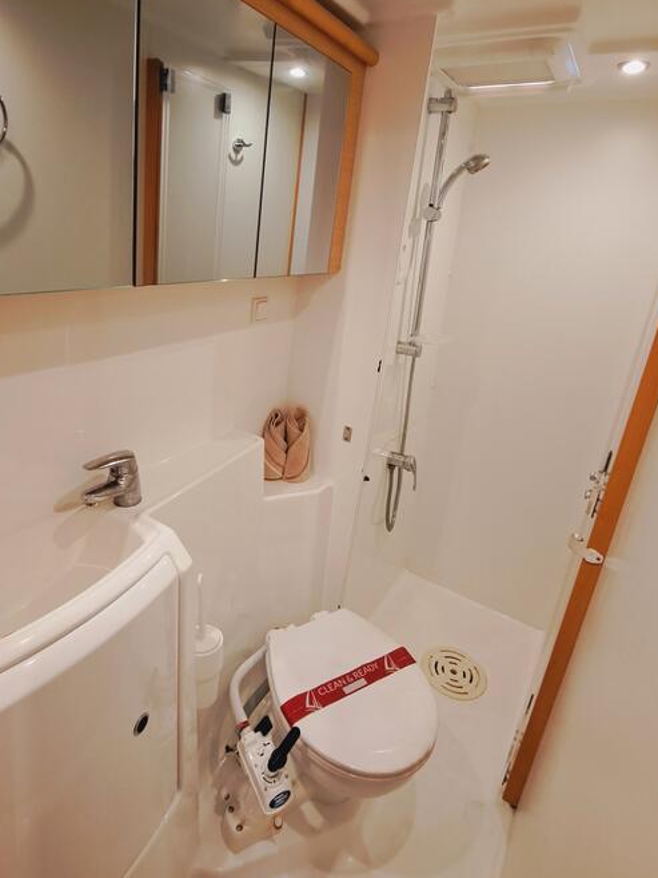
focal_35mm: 19
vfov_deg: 84.4
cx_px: 342
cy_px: 397
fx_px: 481
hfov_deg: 68.7
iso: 200
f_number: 2.2
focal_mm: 1.74
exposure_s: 1/33
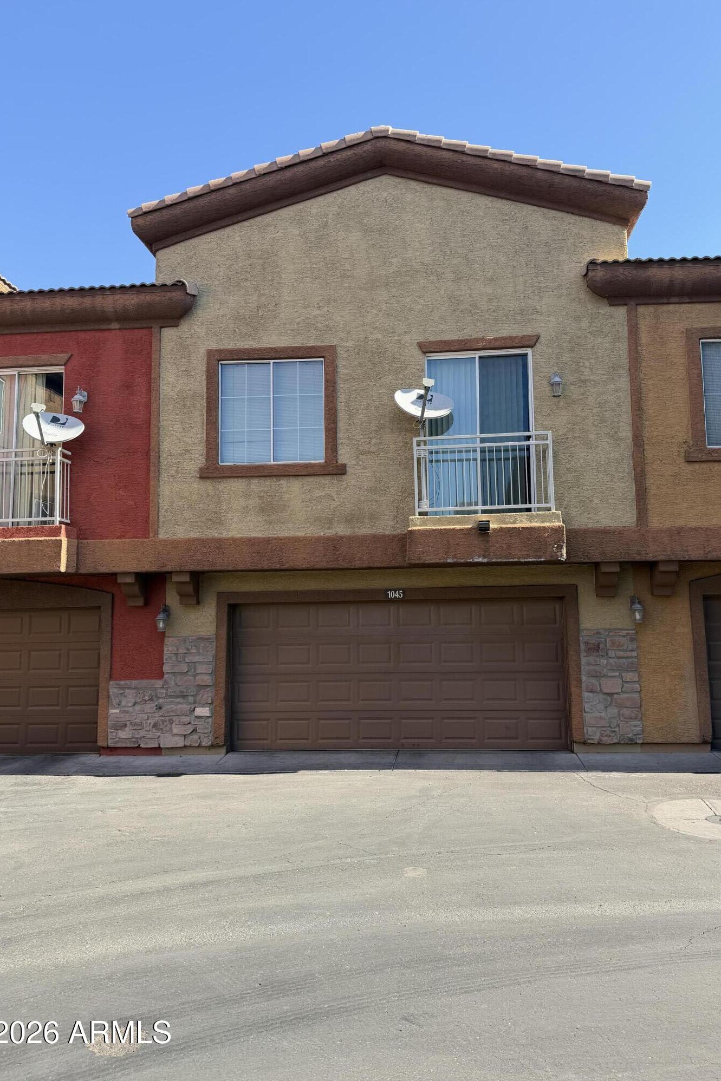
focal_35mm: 25
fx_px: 751
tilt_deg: +6.5
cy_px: 541
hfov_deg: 51.2
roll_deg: +1.9
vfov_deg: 71.5
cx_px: 395
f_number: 1.78
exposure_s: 1/1292
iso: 80
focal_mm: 6.76
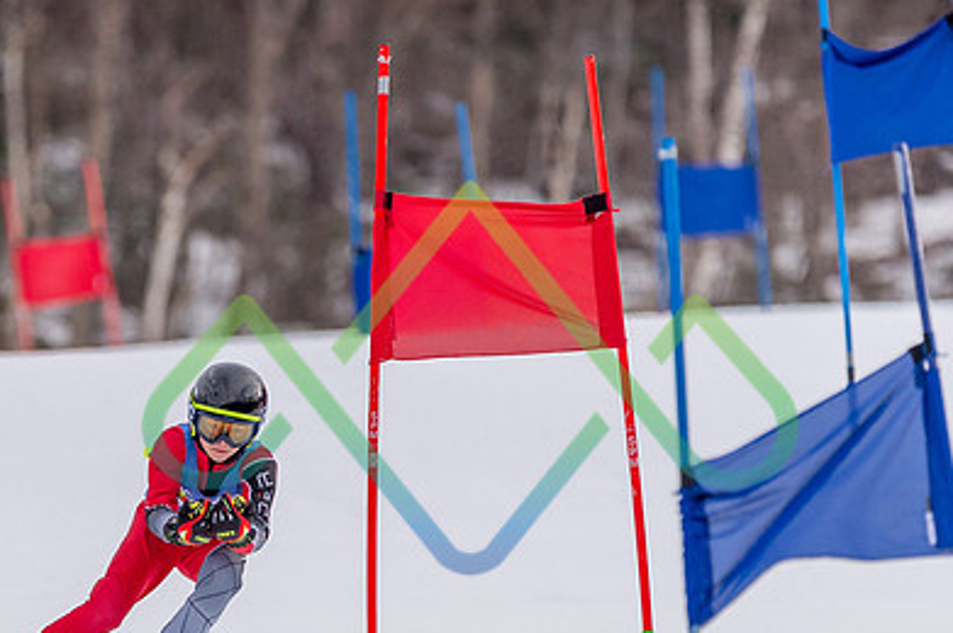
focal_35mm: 1173
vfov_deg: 1.2
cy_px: 595
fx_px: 31025
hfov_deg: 1.8
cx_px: 245
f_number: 6.3
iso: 800
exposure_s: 1/2500
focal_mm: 600
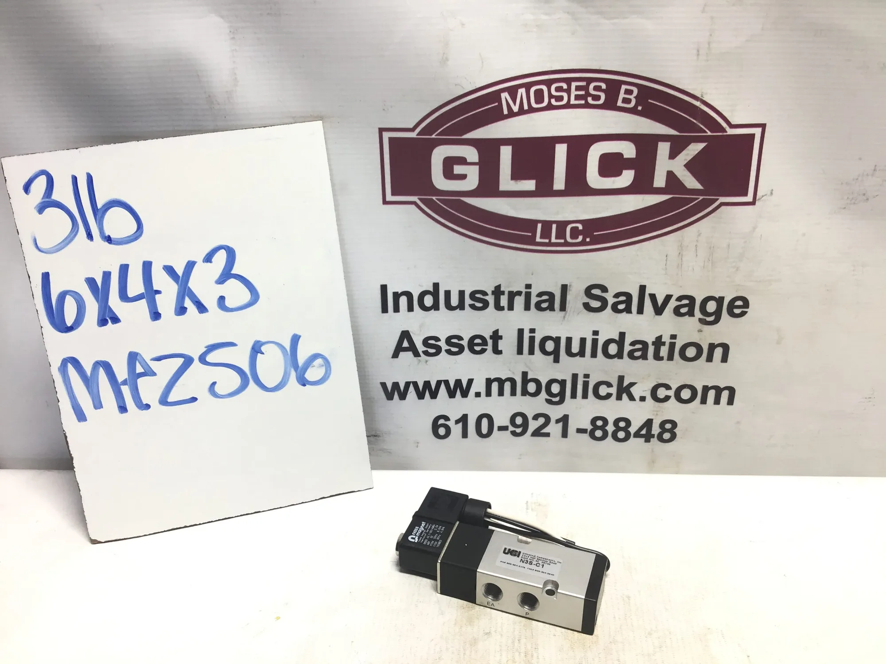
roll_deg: +0.0
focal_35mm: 31
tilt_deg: -27.4
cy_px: 332
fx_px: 793
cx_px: 443
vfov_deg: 45.4
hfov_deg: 58.4
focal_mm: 3.3
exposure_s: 1/120
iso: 32
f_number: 2.4
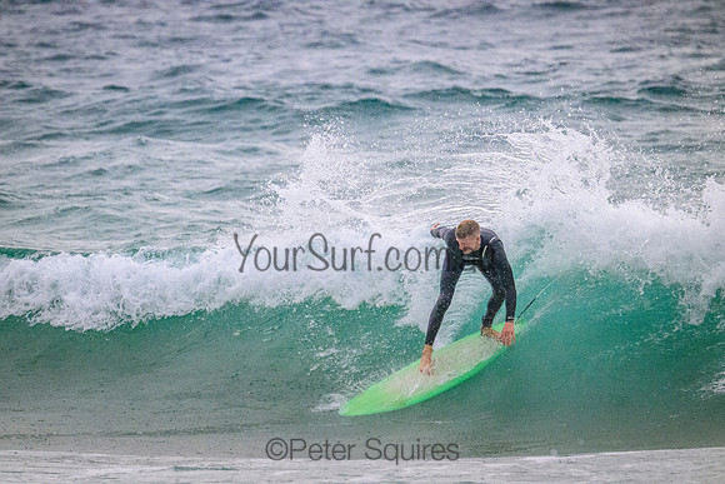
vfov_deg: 2.3
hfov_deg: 3.4
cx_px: 362
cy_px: 242
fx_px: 12086
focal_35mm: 600
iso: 9000
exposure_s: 1/2000
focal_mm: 600
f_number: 11
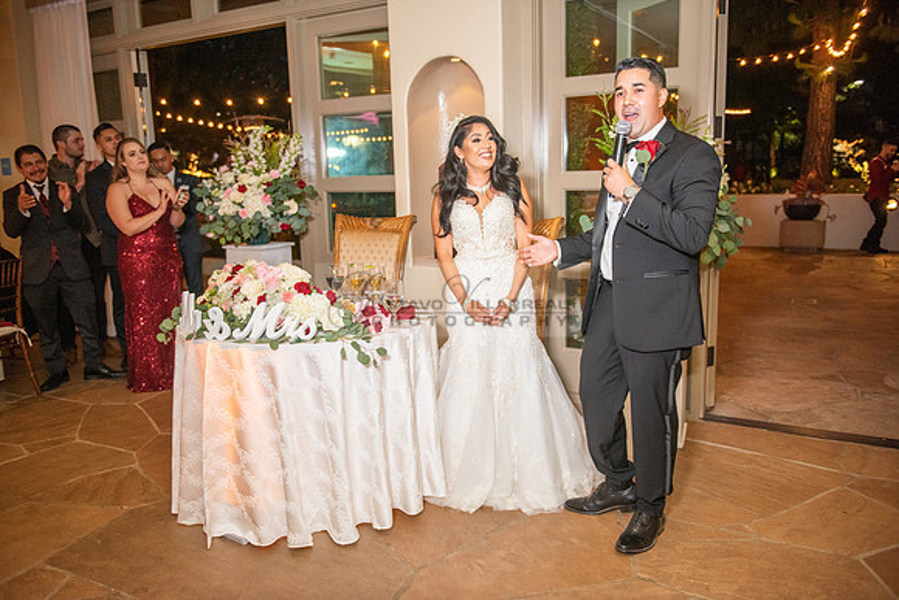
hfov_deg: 63.6
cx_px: 450
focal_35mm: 29
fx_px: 724
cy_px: 300
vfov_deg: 45.0
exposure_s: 1/125
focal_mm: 29
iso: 1250
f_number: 2.8
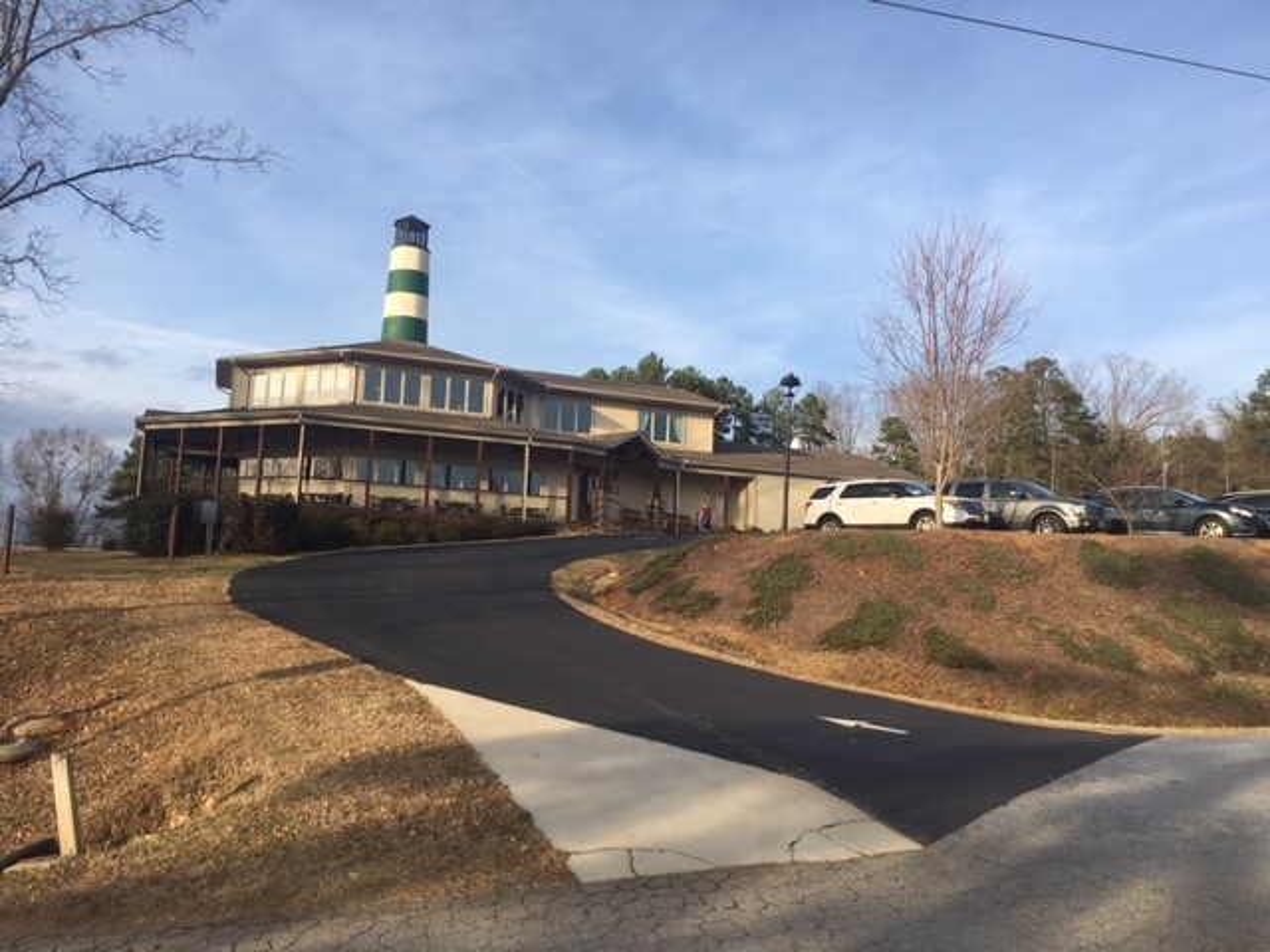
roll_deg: -1.4
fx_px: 1064
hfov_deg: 61.7
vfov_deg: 48.2
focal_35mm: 29
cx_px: 635
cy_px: 476
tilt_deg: +8.9
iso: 25
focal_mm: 4.15
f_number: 2.2
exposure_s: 1/657
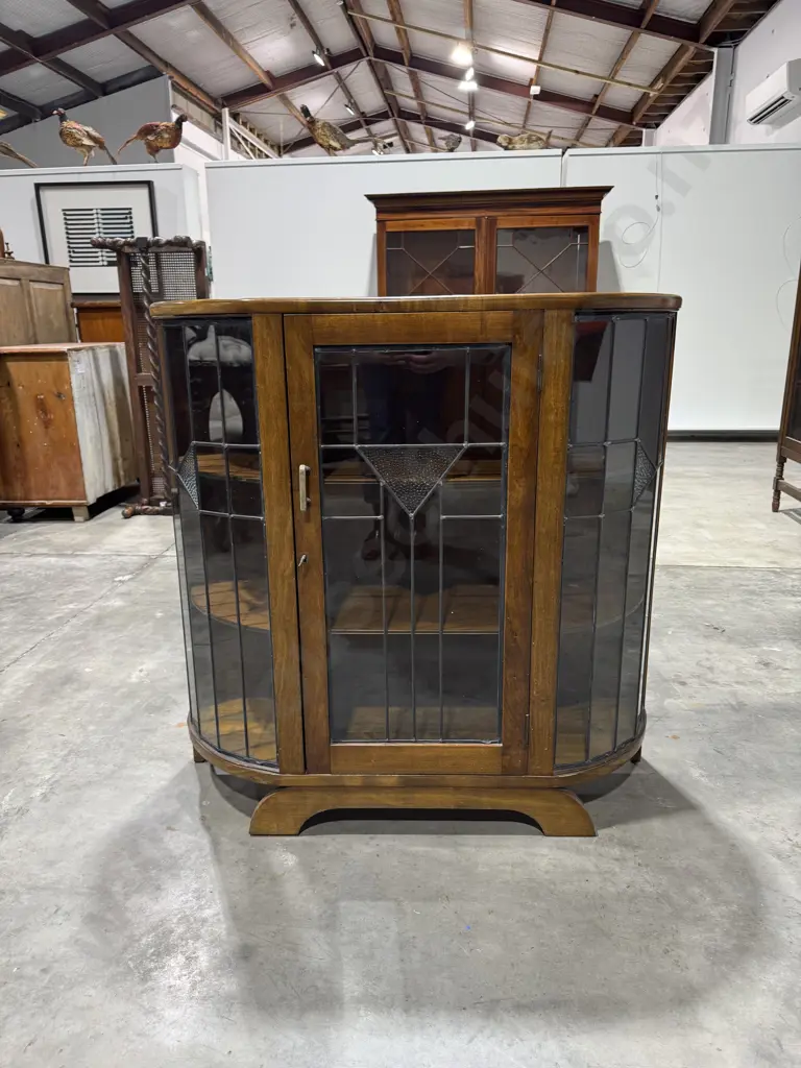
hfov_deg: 56.8
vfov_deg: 71.6
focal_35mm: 24
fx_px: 740
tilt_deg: -15.4
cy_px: 534
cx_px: 400
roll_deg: +1.7
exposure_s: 1/100
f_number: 1.78
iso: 160
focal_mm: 6.76
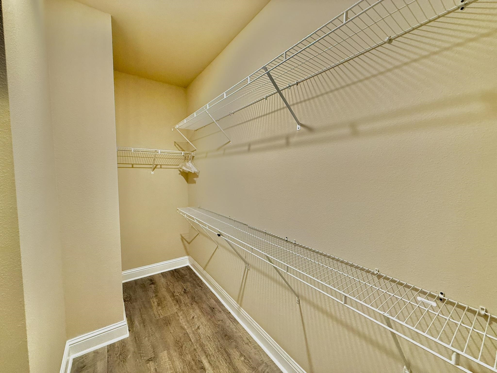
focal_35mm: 14
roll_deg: -0.5
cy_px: 186
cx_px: 248
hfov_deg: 102.1
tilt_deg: -4.3
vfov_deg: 85.7
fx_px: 201
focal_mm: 2.22
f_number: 2.2
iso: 320
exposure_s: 1/60
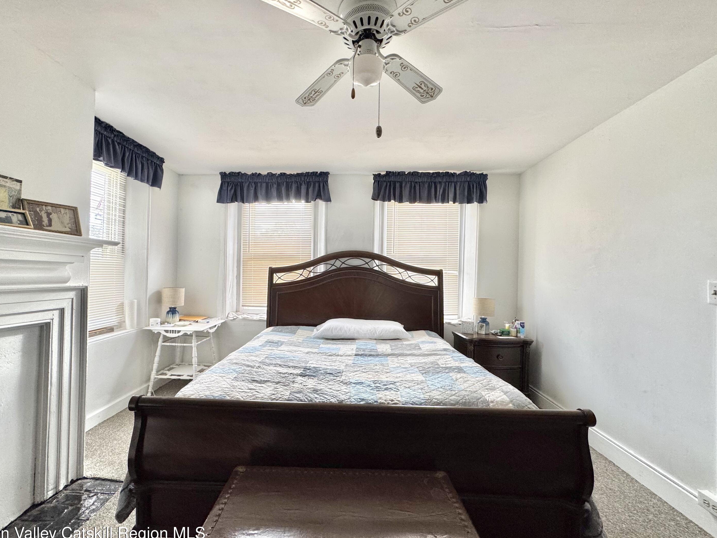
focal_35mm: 15
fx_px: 311
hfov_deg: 98.0
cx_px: 336
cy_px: 271
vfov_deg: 81.7
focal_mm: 2.22
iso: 200
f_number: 2.2
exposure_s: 1/99
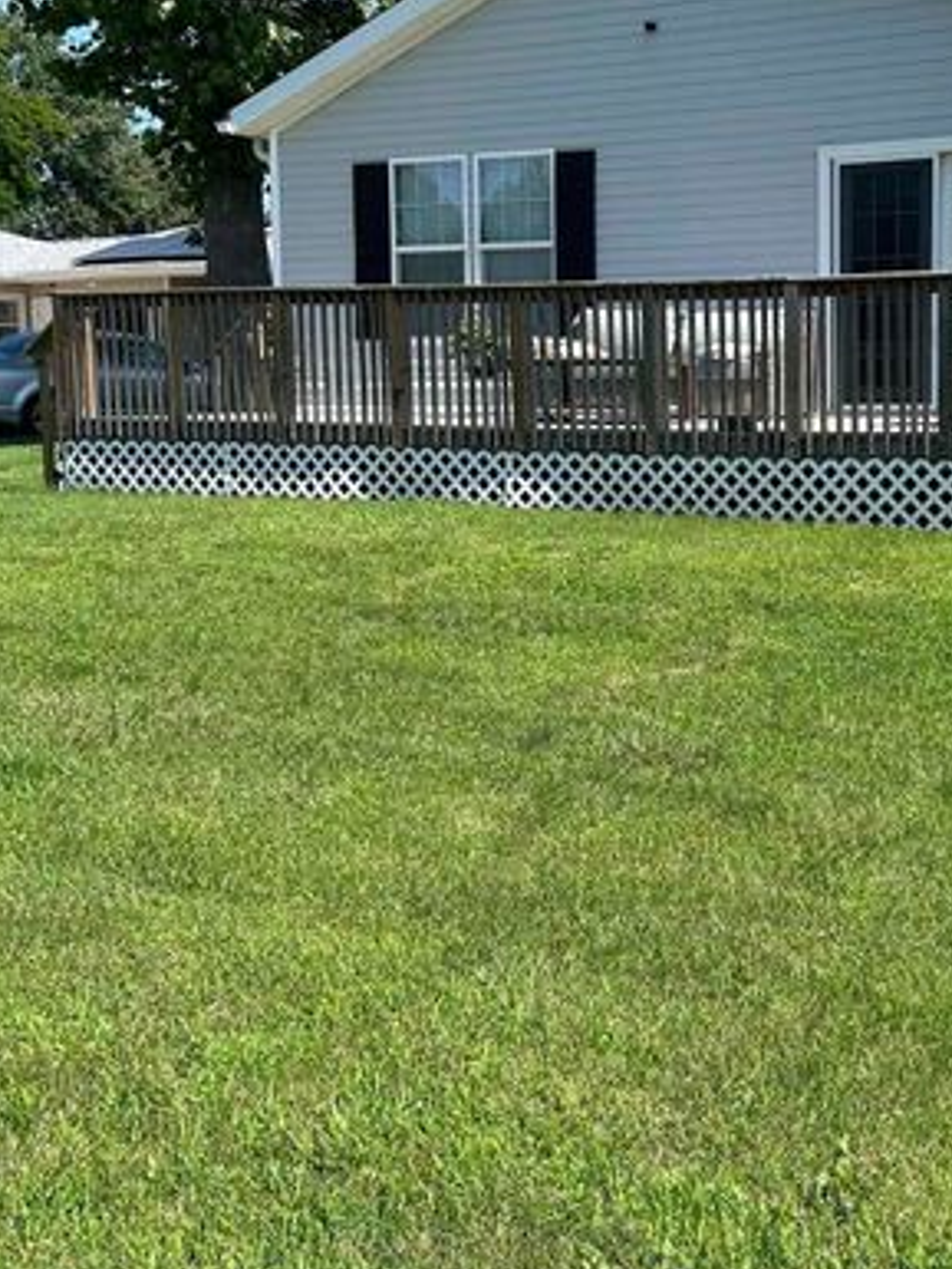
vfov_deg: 42.0
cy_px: 562
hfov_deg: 31.2
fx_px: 1649
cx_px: 794
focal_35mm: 45
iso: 50
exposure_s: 1/2695
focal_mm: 5.7
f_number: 1.5
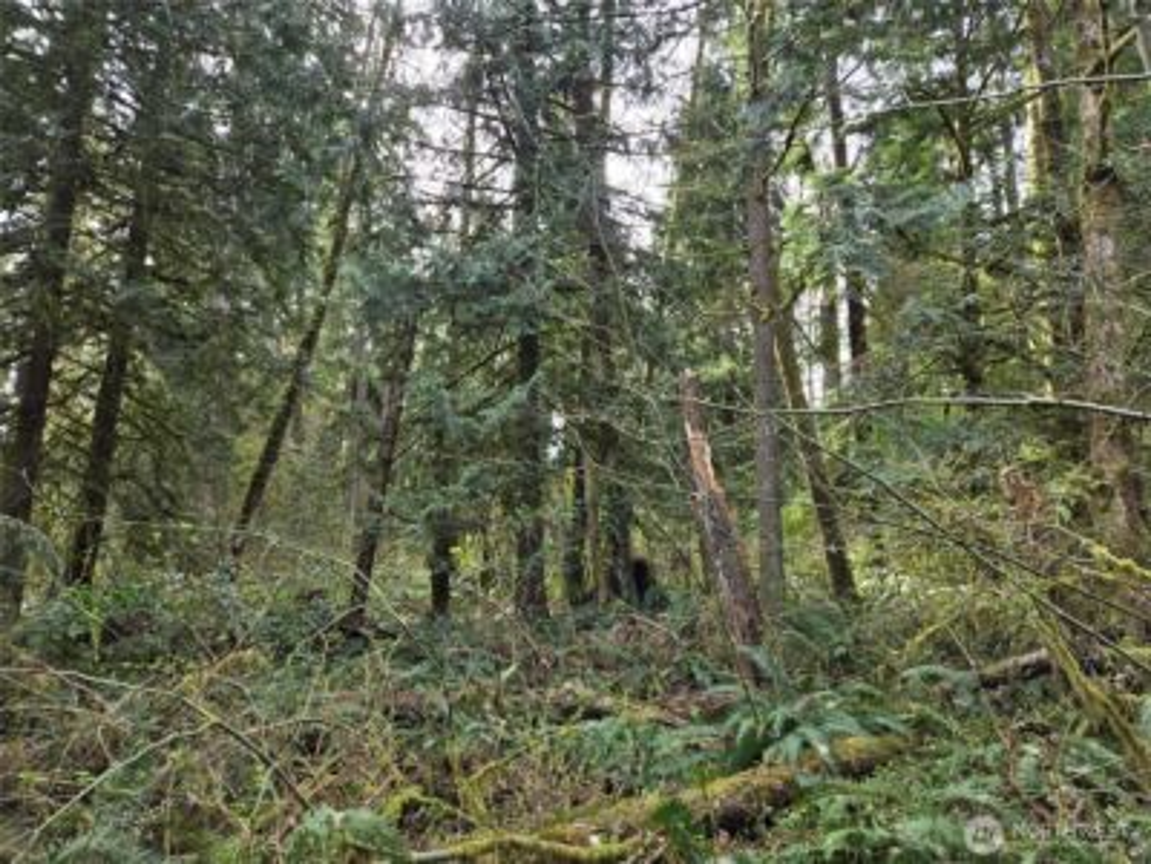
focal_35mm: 23
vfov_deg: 58.9
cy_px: 432
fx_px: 765
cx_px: 576
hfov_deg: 73.9
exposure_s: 1/180
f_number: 1.8
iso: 32
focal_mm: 5.4
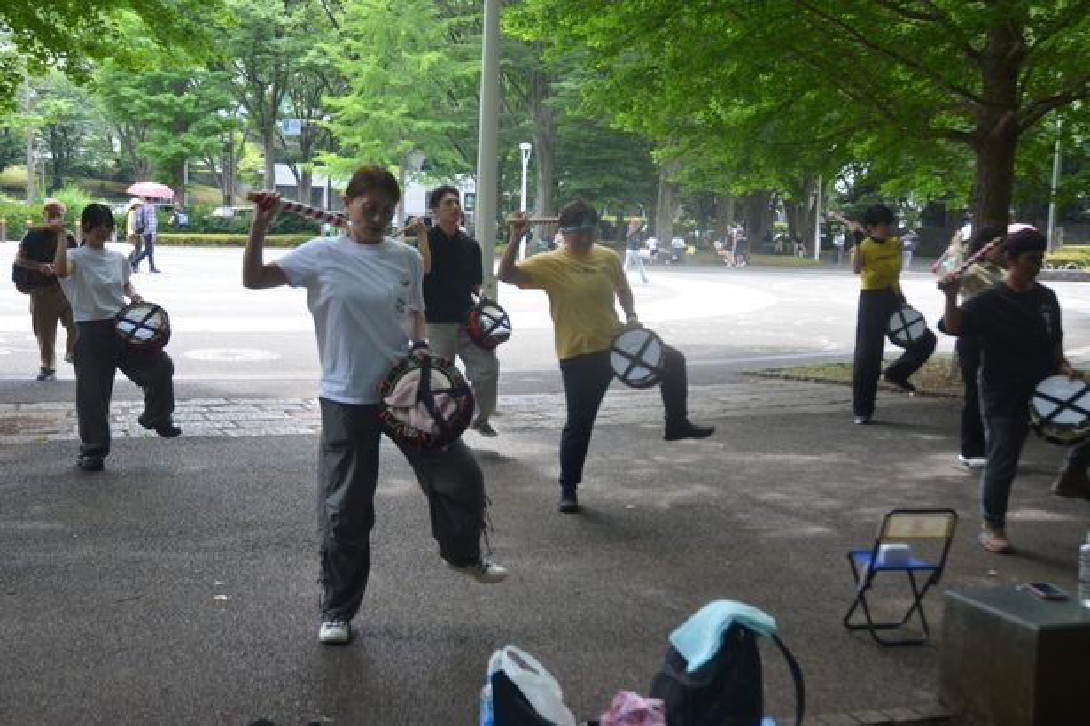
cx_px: 545
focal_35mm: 46
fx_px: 1408
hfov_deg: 42.3
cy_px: 363
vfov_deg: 28.9
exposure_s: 1/320
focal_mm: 31
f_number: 4
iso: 320
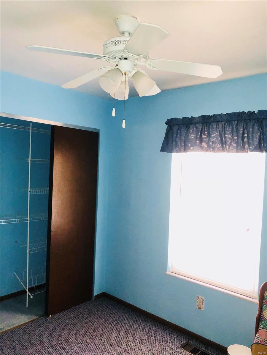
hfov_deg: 49.7
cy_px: 178
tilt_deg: -2.0
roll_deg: -2.0
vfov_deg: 63.4
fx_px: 288
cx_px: 134
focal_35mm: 28
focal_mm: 4
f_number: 1.8
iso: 250
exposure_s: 1/60
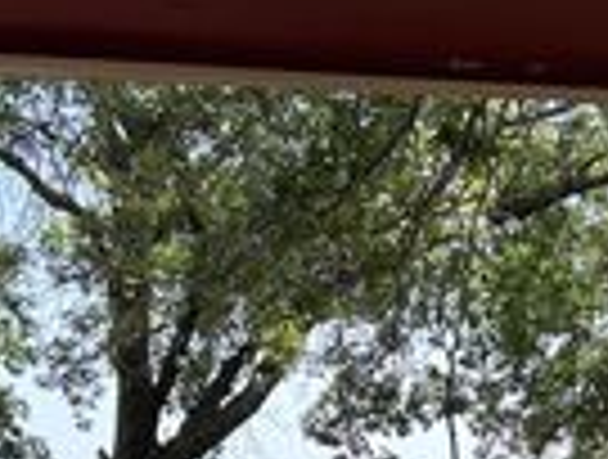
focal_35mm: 96
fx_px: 1691
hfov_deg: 20.0
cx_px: 545
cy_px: 601
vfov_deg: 14.8
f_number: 1.5
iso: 50
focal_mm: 5.7
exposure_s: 1/674
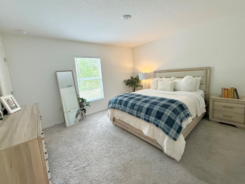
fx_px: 106
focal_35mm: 15
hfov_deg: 98.1
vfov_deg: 81.7
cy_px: 87
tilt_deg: -8.0
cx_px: 118
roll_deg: +4.3
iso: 320
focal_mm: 2.22
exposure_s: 1/120
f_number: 2.2
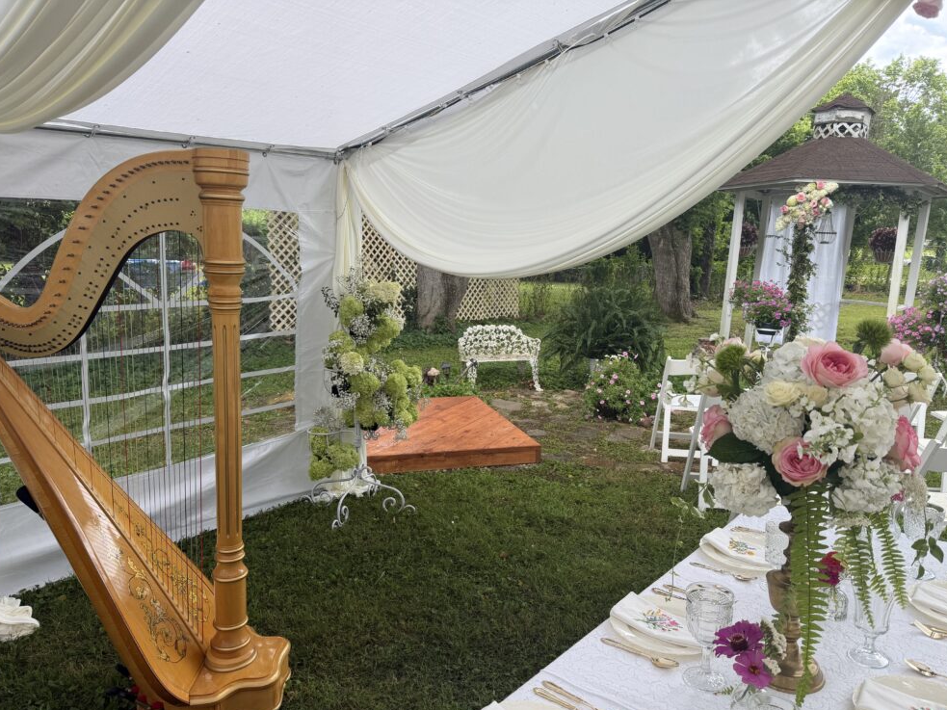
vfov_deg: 54.9
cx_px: 483
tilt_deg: -8.7
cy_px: 369
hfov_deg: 69.4
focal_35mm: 25
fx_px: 684
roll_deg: -2.2
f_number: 1.78
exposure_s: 1/379
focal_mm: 6.76
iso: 80
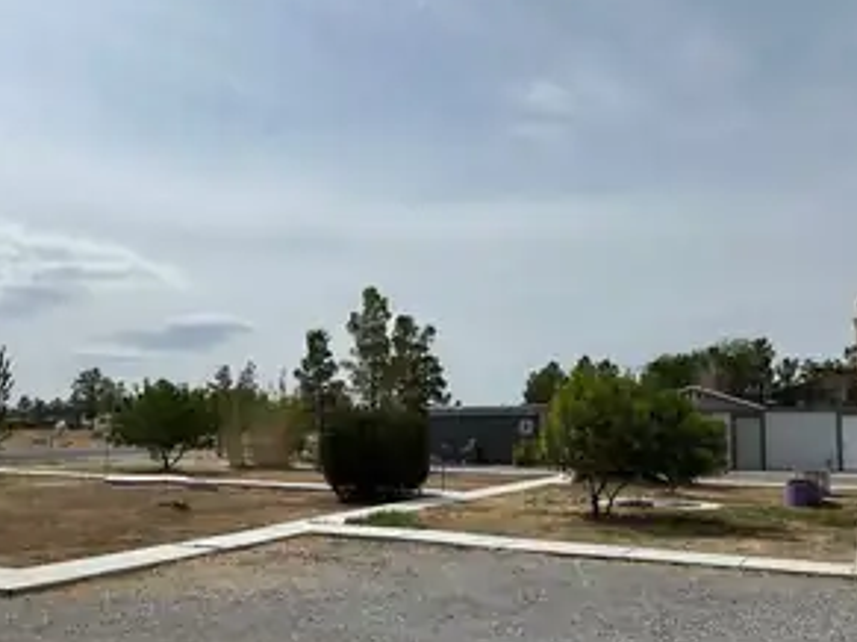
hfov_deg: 54.8
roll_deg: -1.1
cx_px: 324
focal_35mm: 33
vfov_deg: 42.8
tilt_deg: +3.9
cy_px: 371
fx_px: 817
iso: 80
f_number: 1.78
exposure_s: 1/15625
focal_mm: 6.86
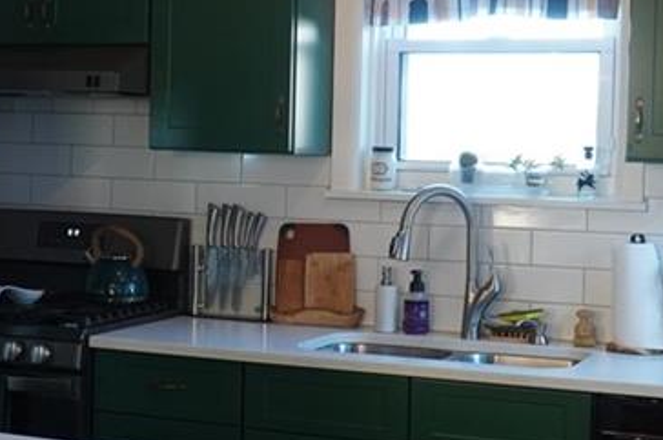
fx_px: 1398
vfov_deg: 17.9
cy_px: 196
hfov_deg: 26.6
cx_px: 246
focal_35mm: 76
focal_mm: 18
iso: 1000
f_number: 4
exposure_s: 1/160
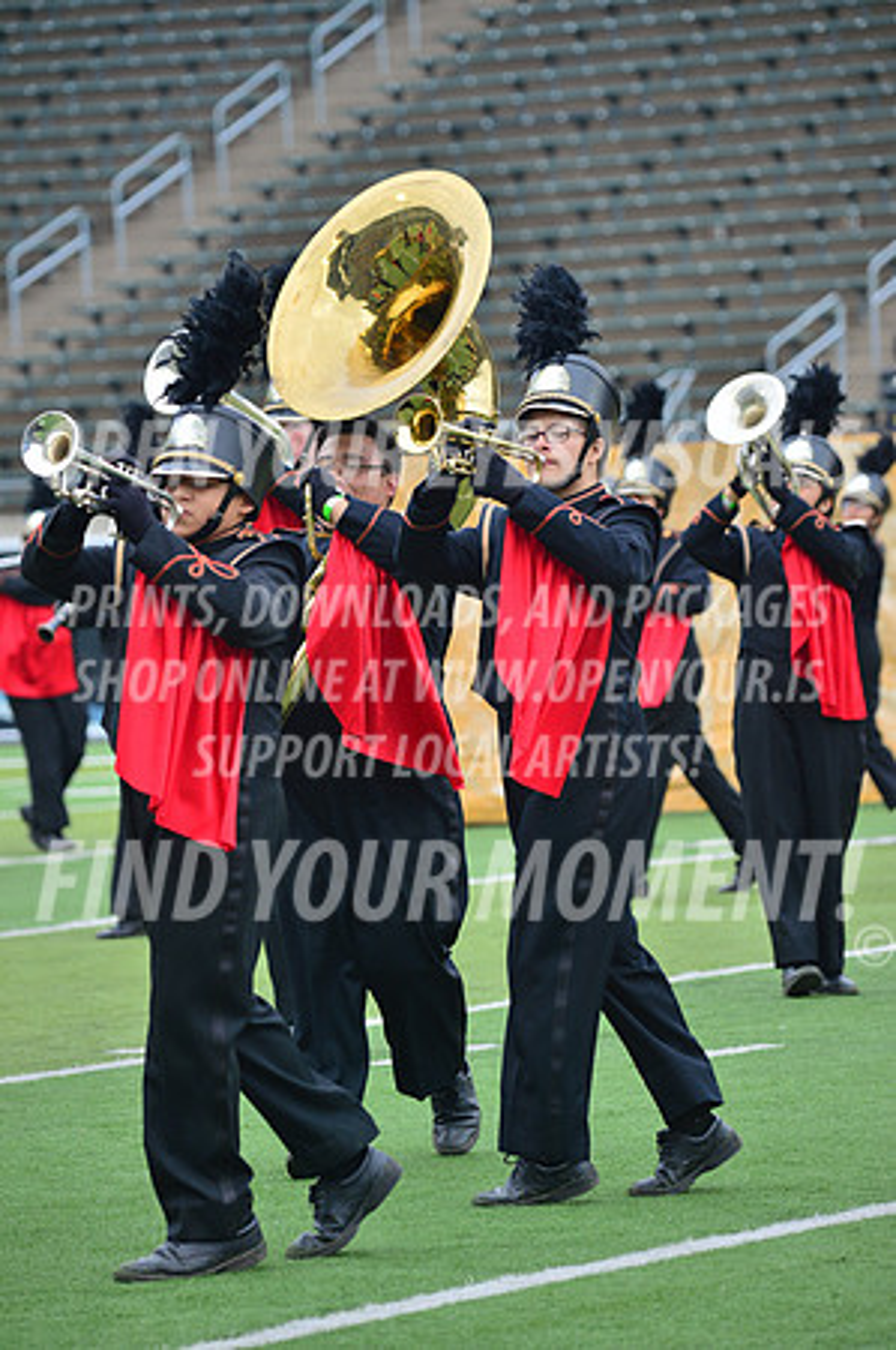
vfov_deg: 9.4
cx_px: 448
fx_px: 8232
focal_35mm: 220
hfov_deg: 6.2
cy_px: 675
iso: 200
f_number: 5.6
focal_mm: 220
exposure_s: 1/400
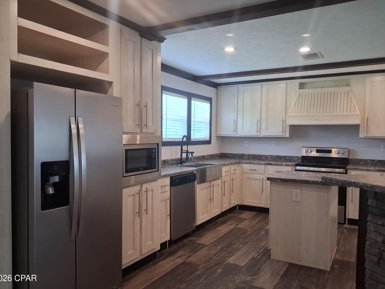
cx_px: 186
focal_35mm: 28
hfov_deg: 63.4
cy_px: 142
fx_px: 311
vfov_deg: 49.7
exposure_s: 1/120
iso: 400
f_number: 1.8
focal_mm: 4
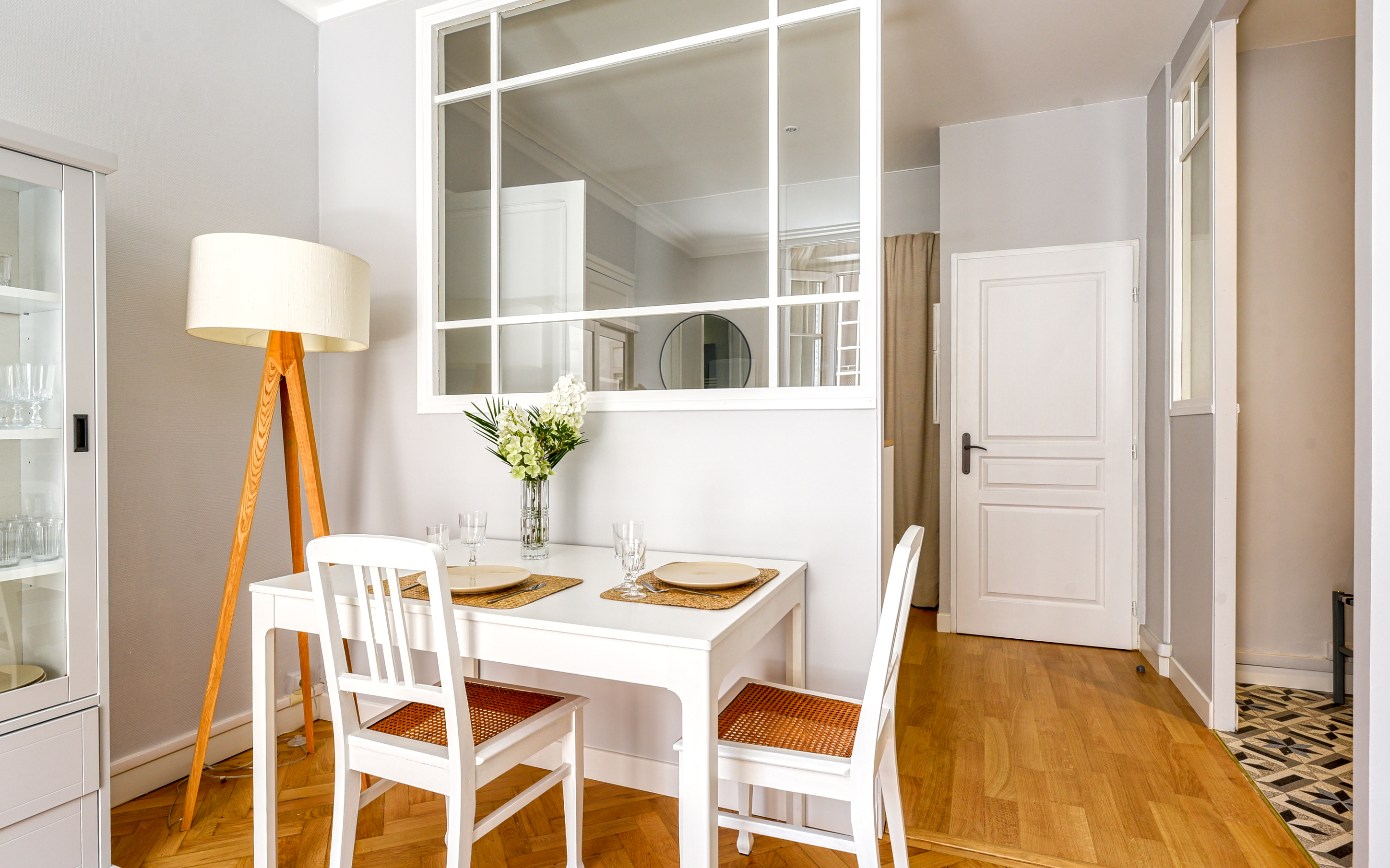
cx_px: 680
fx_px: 682
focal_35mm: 18
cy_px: 436
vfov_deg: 65.0
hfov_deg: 91.1
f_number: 8
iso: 400
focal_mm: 17
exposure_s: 1/200
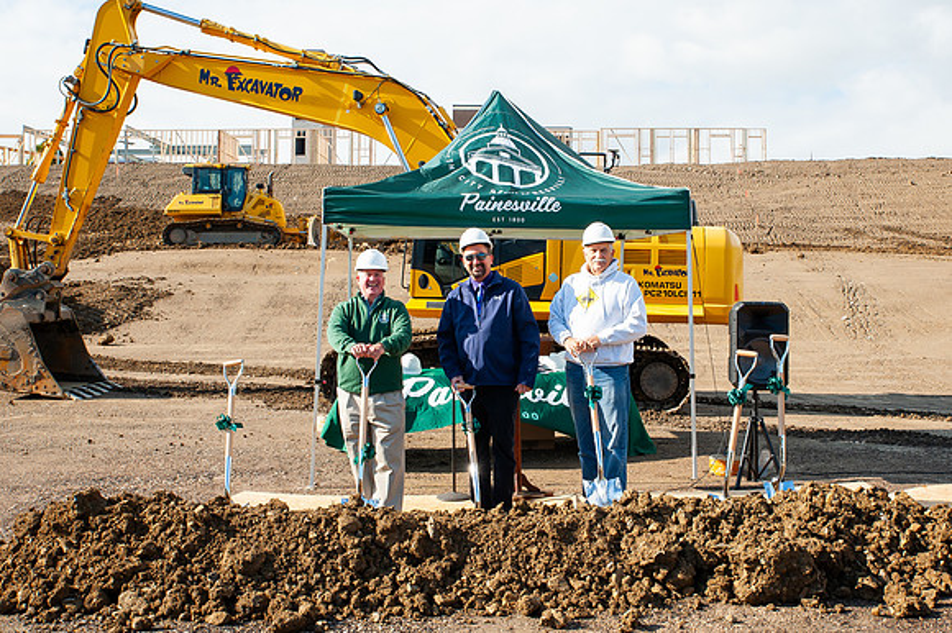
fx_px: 1098
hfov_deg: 46.8
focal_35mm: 42
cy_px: 272
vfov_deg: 32.1
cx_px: 528
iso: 400
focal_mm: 35
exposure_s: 1/200
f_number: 16
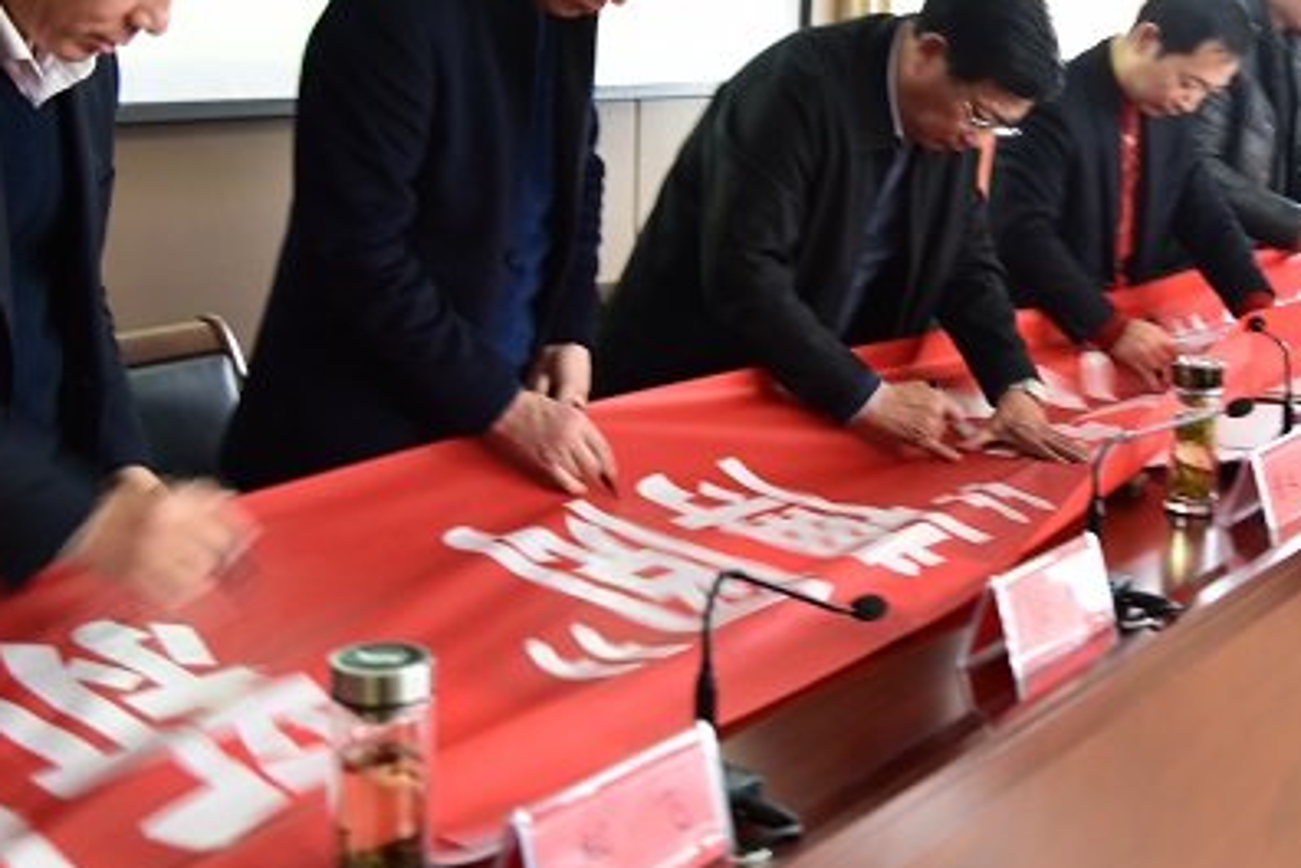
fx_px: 1915
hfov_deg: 37.4
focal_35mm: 53
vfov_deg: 25.3
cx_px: 785
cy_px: 260
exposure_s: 1/10
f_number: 4
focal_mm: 35
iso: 1600
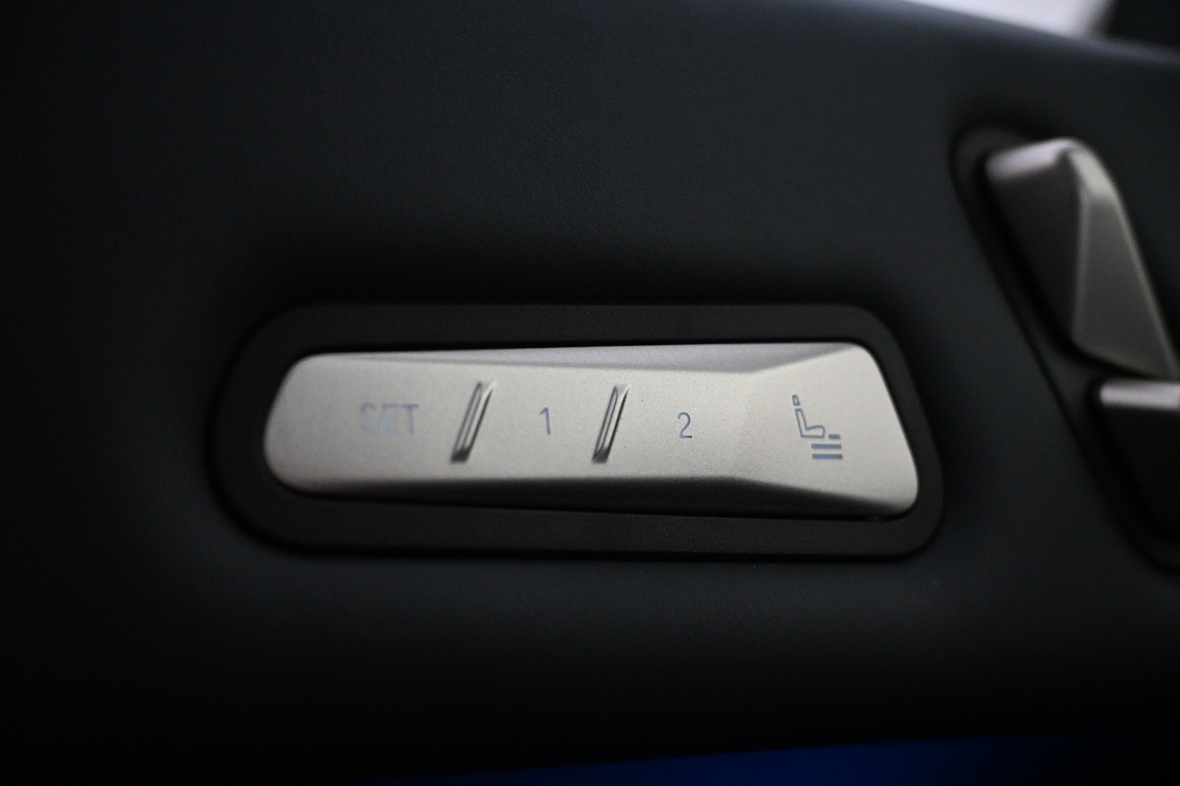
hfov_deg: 59.5
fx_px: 1032
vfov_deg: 41.7
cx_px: 590
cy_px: 393
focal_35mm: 32
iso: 3200
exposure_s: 1/125
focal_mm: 21
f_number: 4
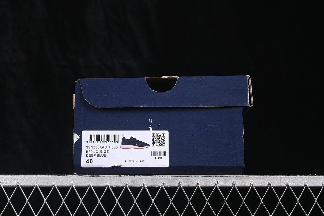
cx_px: 162
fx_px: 675
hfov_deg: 27.0
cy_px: 108
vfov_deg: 18.2
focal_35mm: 75
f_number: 6.3
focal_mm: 50
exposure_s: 1/60
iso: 160
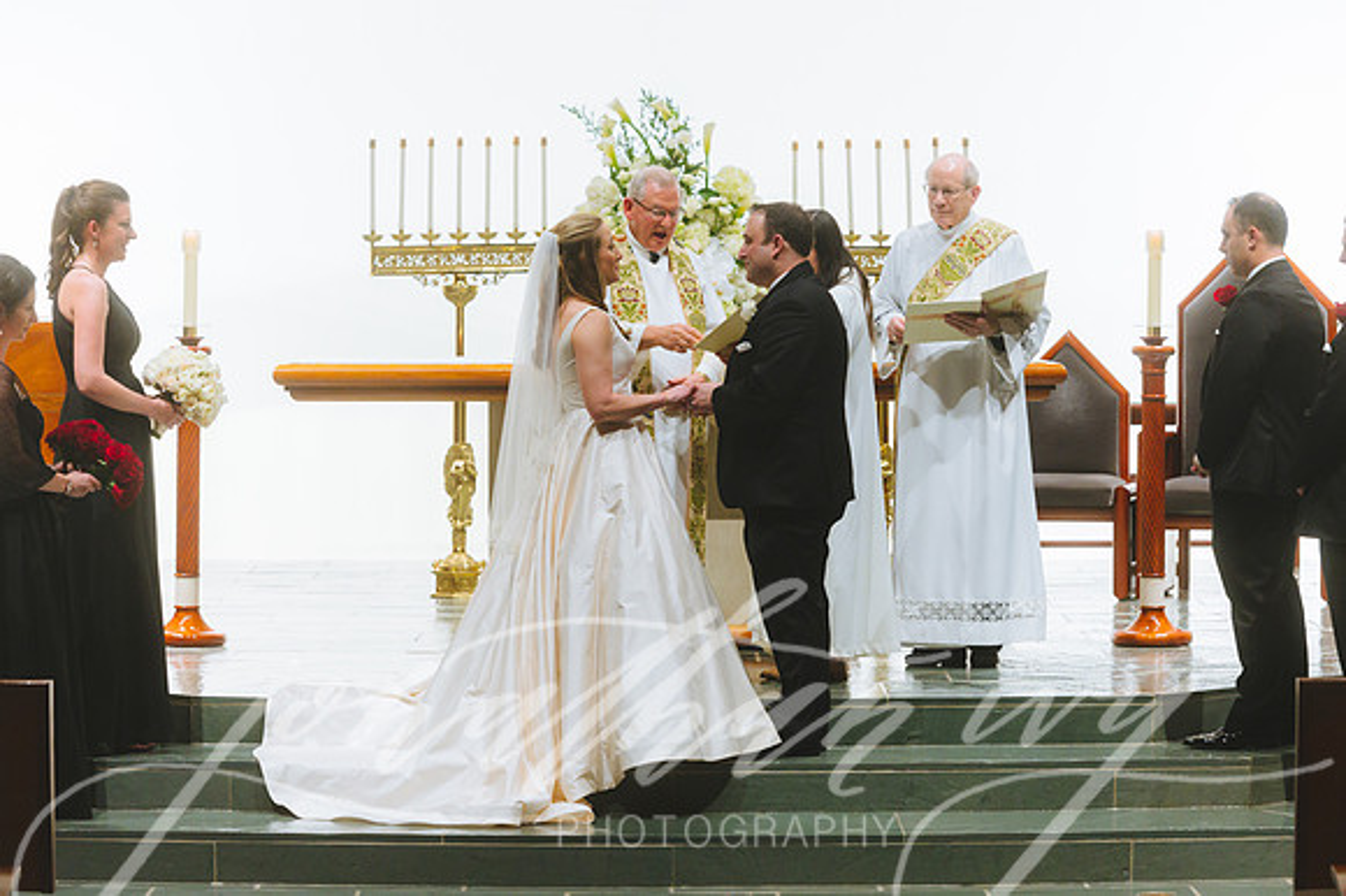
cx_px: 673
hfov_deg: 15.1
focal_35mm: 136
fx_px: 5093
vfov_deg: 10.1
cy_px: 448
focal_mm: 130
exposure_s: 1/125
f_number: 2.8
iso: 2500
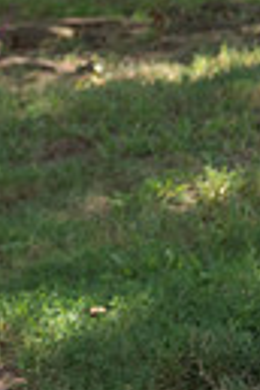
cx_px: -590
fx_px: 4127
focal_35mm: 381
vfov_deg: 5.4
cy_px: -186
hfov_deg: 3.5
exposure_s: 1/200
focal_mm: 85
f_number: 8
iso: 500
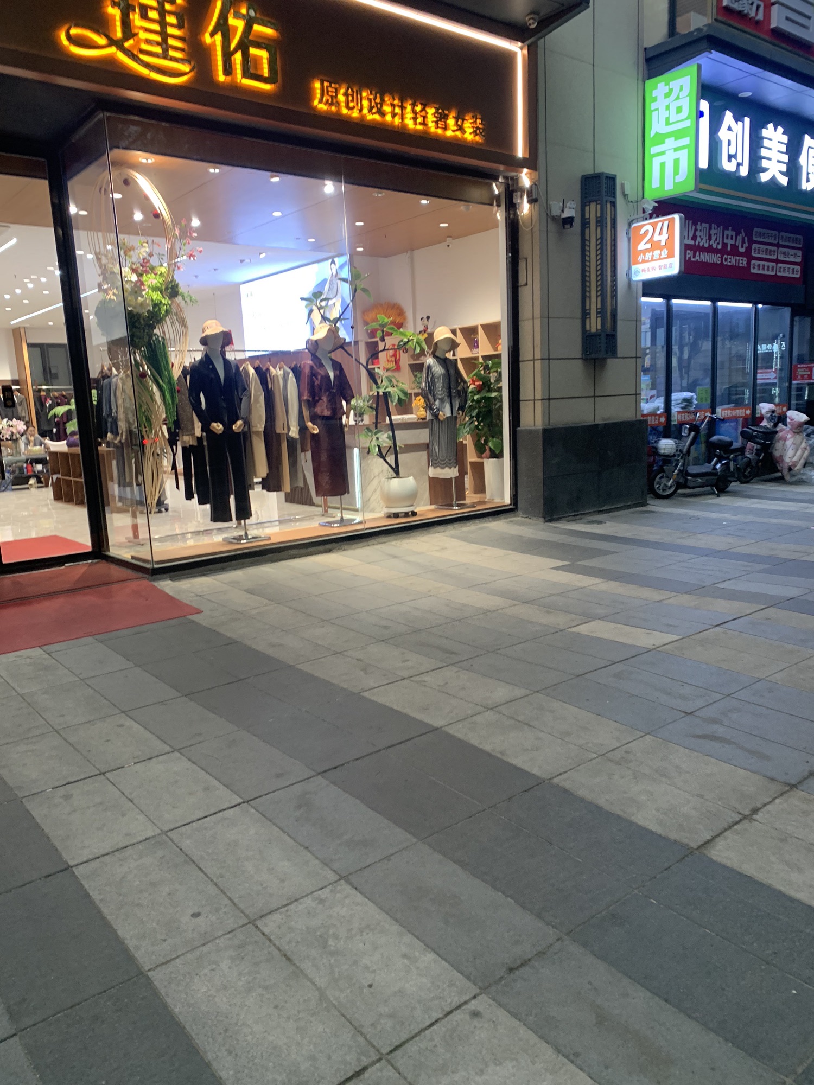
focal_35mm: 26
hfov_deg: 53.1
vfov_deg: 67.3
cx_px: 407
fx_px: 815
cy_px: 542
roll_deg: +1.7
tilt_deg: -12.3
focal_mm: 4.25
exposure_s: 1/60
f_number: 1.8
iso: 125
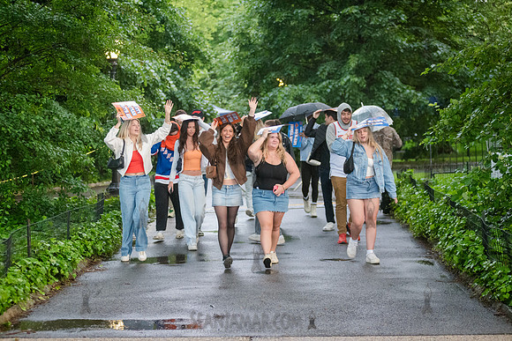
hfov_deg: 25.3
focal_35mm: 80
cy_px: 170
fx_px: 1141
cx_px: 256
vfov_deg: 17.0
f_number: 2.8
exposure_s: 1/125
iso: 6400
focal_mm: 80
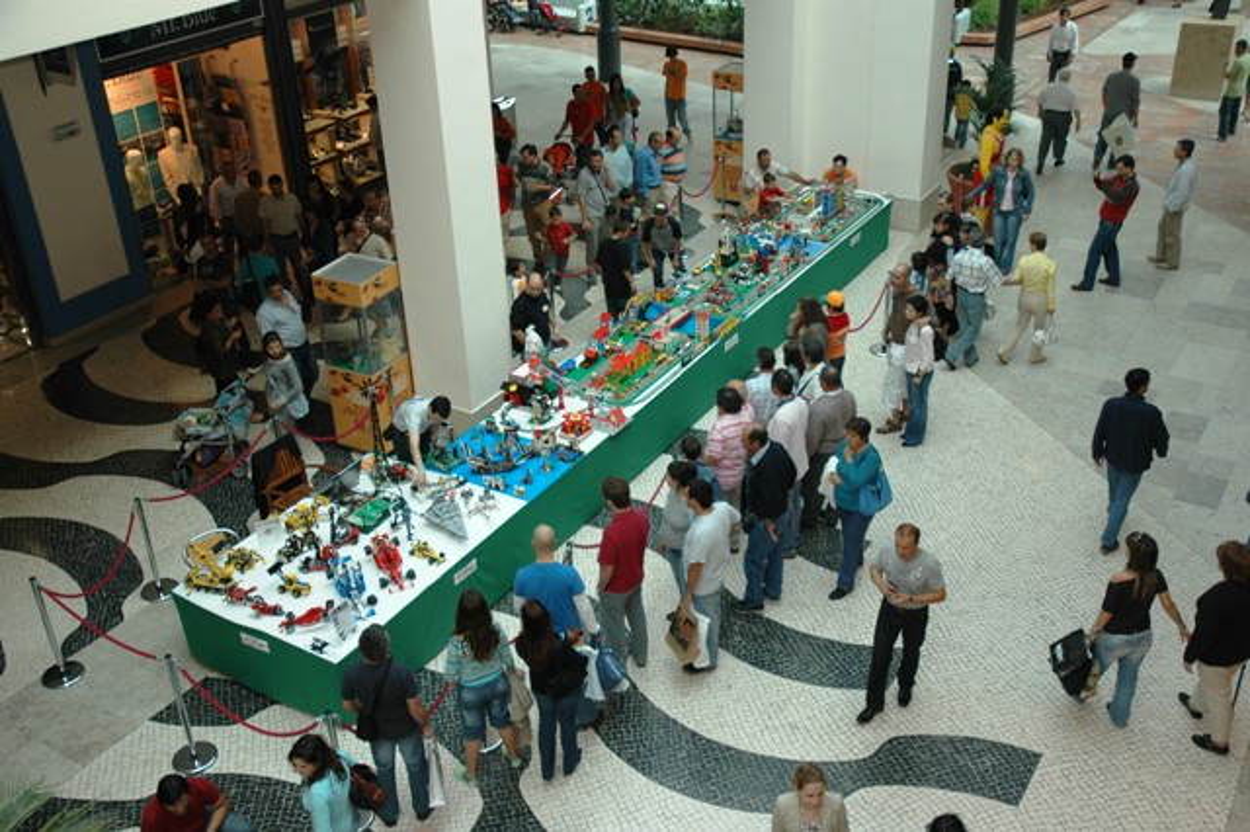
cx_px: 625
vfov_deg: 35.5
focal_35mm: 38
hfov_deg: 51.3
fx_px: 1301
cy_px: 416
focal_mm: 25
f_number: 3.8
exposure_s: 1/200
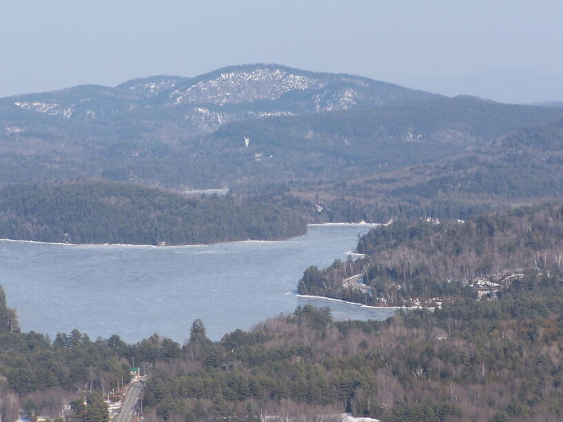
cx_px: 320
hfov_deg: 9.3
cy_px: 189
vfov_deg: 7.0
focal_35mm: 213
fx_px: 3464
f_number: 4.5
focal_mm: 28
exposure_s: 1/640
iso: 80
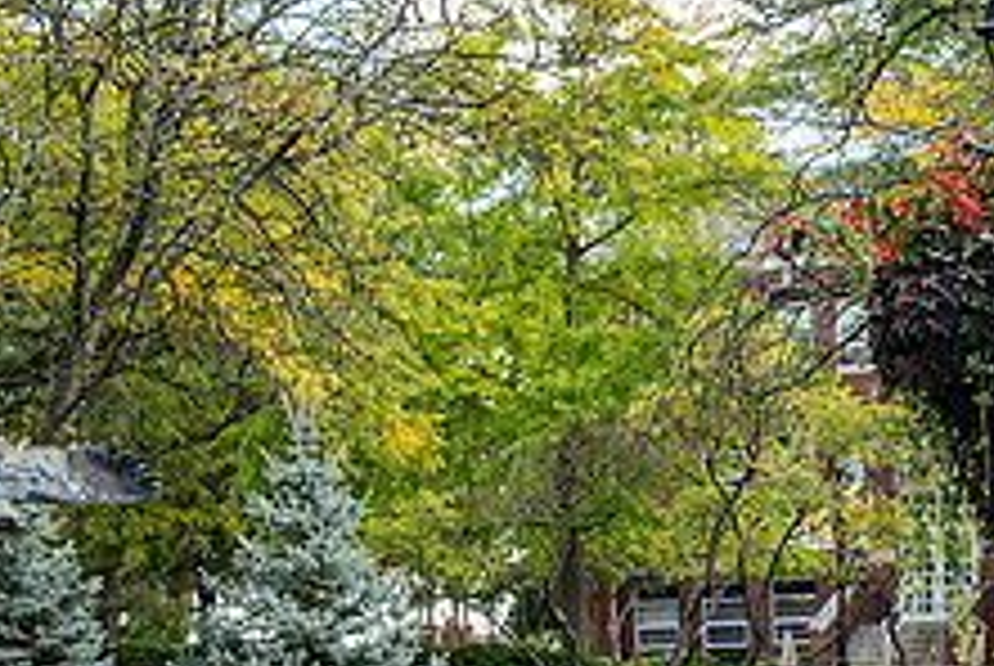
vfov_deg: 11.6
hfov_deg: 16.4
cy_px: 466
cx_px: 1295
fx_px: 3262
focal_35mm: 118
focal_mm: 45
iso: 200
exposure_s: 1/320
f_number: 4
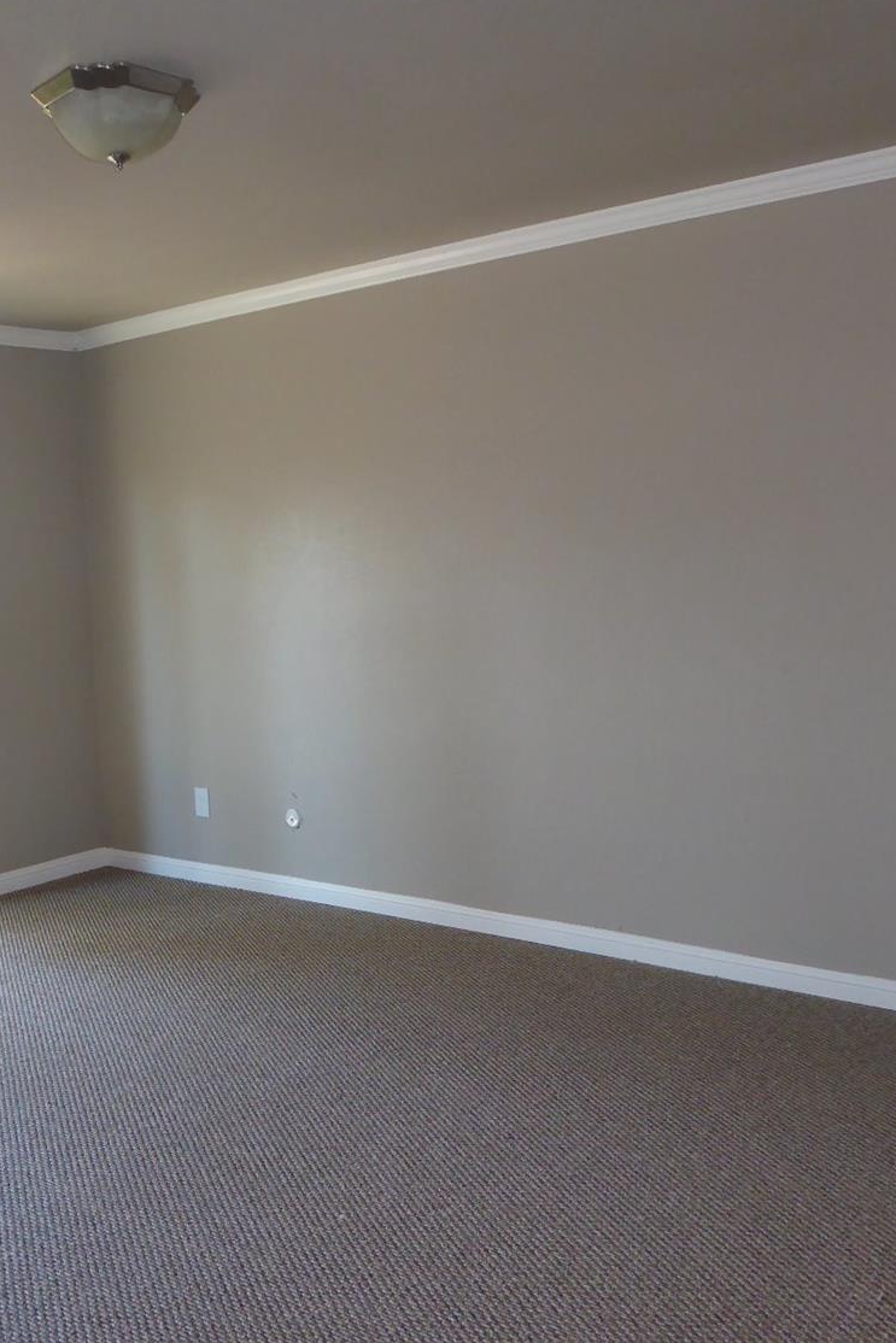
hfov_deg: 37.5
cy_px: 672
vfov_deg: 54.4
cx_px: 304
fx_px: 1306
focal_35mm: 35
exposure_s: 1/60
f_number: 3.3
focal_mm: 4.3
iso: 400
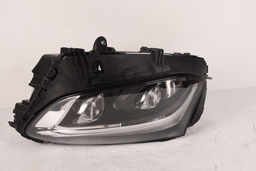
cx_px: 154
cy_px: 65
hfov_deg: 36.1
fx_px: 391
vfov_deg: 24.6
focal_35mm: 55
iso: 100
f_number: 13
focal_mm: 44
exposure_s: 1/80
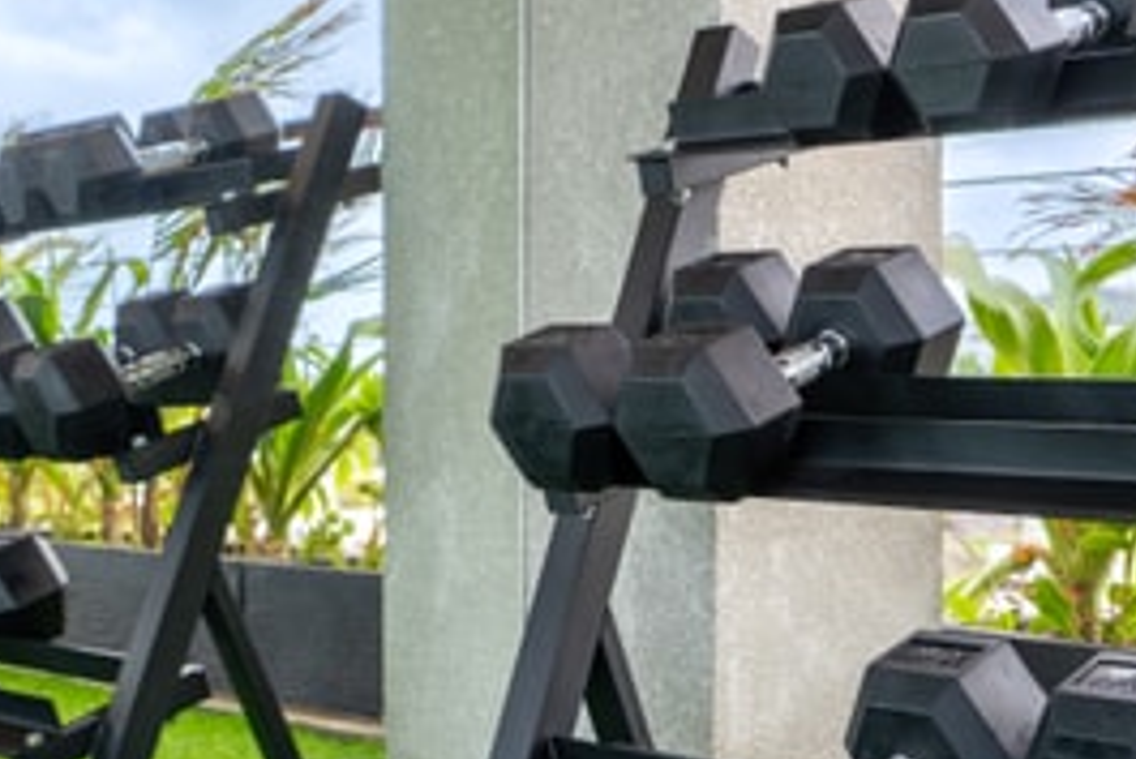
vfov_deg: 20.6
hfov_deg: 30.4
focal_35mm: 66
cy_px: 332
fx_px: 2084
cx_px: 454
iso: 200
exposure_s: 1/2000
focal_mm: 35
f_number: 4
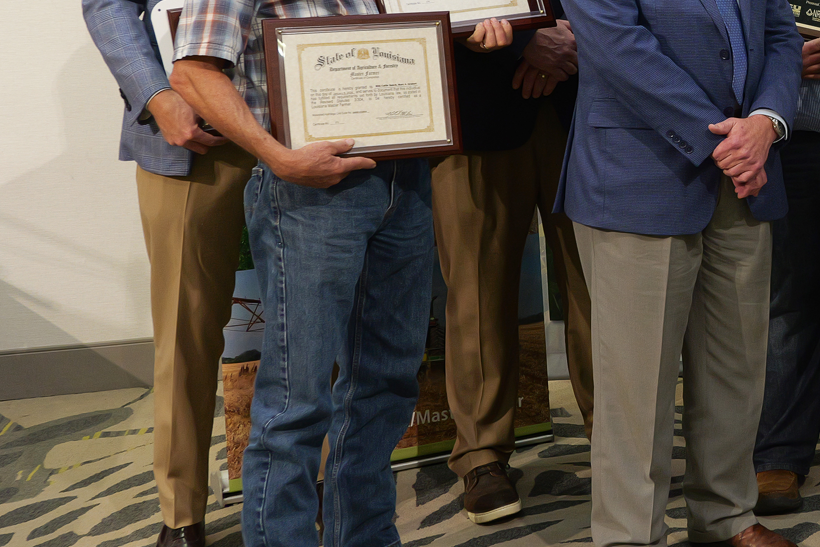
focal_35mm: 67
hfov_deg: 27.7
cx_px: 884
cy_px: 83
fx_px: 1526
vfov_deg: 20.0
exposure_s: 1/80
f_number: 5
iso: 2000
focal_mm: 30
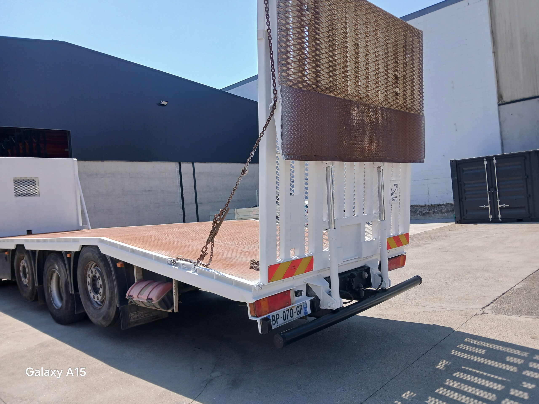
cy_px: 202
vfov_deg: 53.1
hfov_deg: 67.3
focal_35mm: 26
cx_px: 270
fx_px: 405
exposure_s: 1/579
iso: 20
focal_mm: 3.98
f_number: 1.8
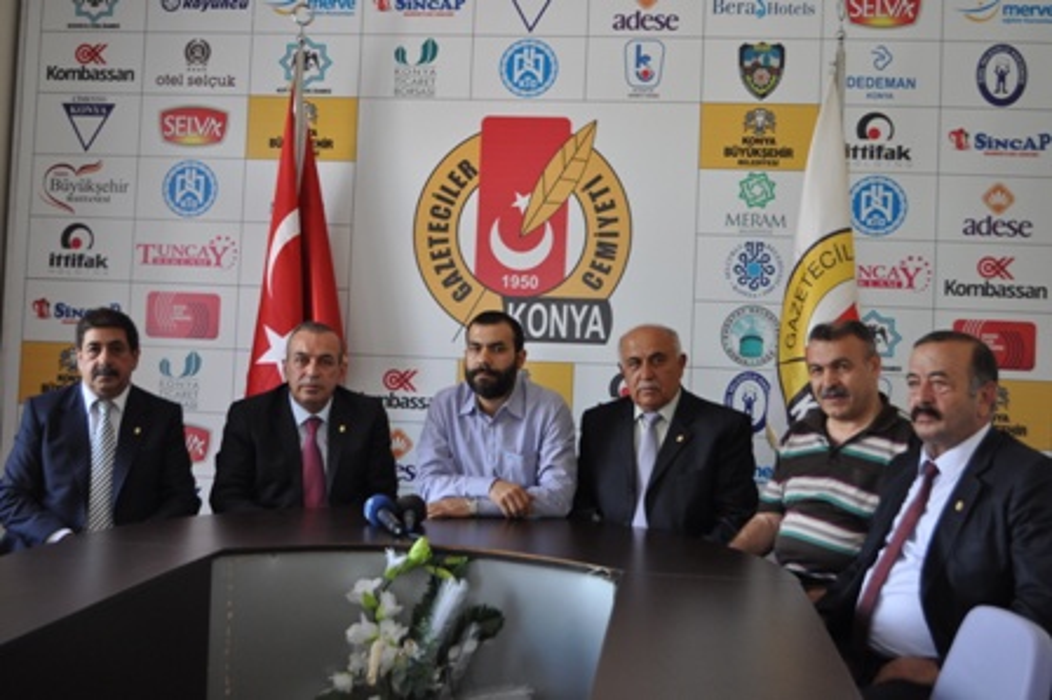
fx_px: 1270
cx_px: 526
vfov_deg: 30.8
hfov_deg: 45.0
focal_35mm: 44
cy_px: 350
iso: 640
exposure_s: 1/60
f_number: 4.5
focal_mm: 29
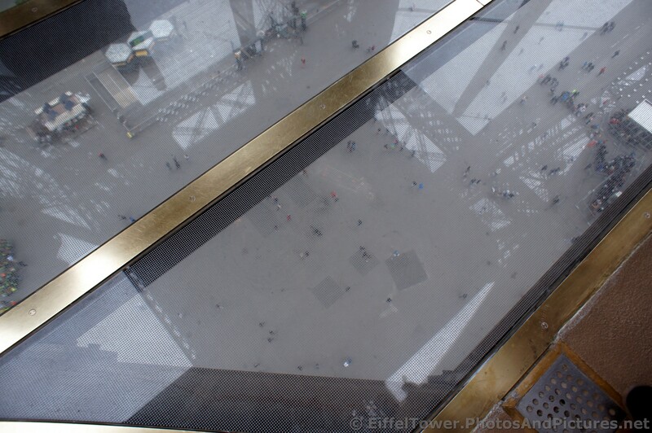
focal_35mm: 24
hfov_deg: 73.8
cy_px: 216
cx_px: 326
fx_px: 434
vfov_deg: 53.1
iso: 200
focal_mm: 16
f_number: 4.5
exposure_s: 1/200
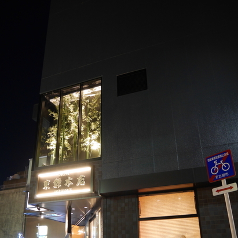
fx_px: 241
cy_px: 166
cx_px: 114
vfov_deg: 51.2
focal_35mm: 31
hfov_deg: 52.5
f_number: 3.5
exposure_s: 1/6
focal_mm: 12
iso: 800
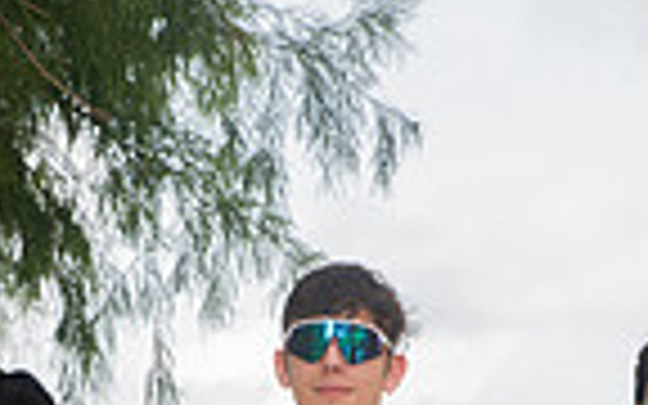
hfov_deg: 12.6
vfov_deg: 7.4
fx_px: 2932
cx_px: 320
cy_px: 945
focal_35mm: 166
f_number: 7.1
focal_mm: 52
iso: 250
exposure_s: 1/250
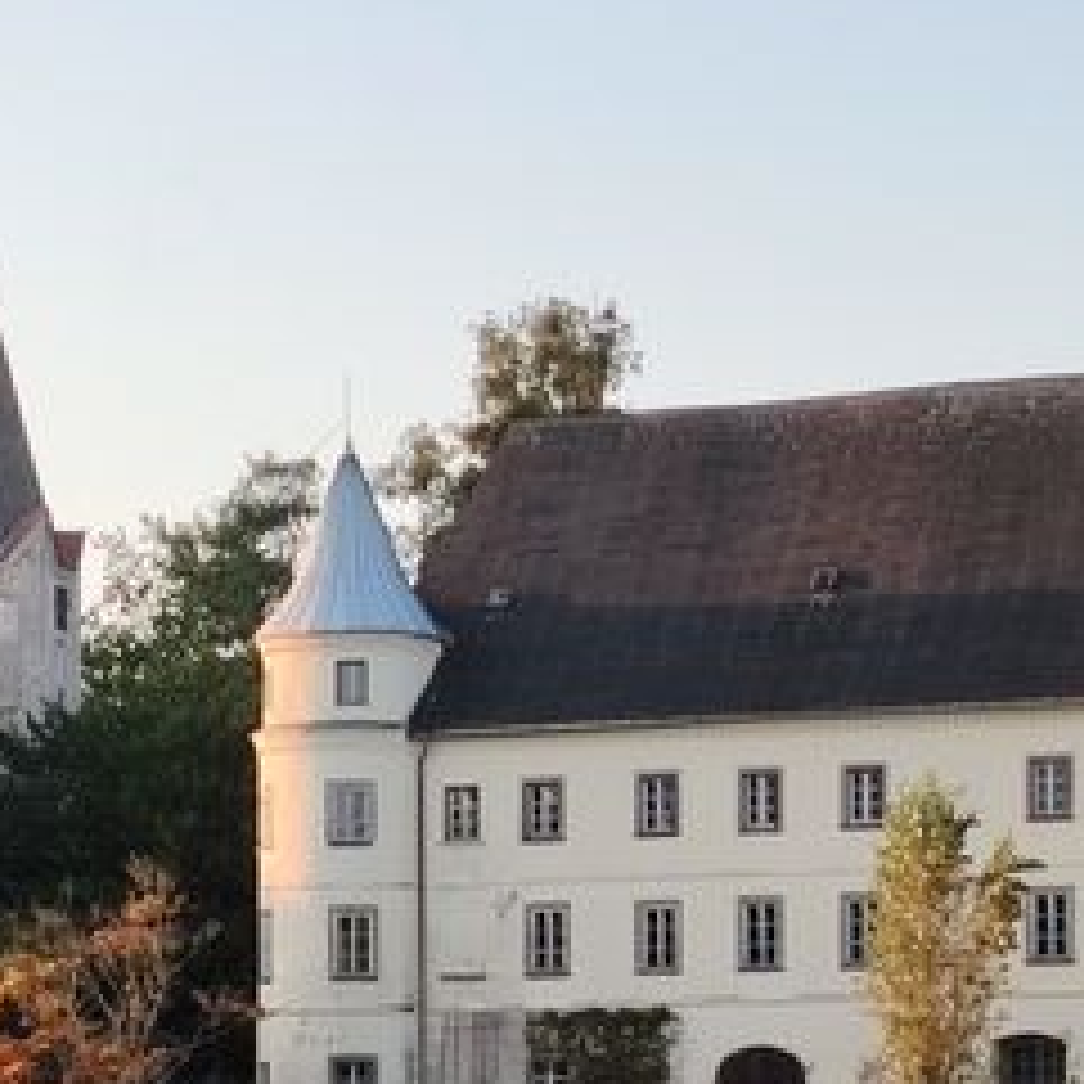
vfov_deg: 12.0
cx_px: 612
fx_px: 5137
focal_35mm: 145
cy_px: 958
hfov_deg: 12.0
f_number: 1.75
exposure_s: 1/280
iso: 100
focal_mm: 5.25
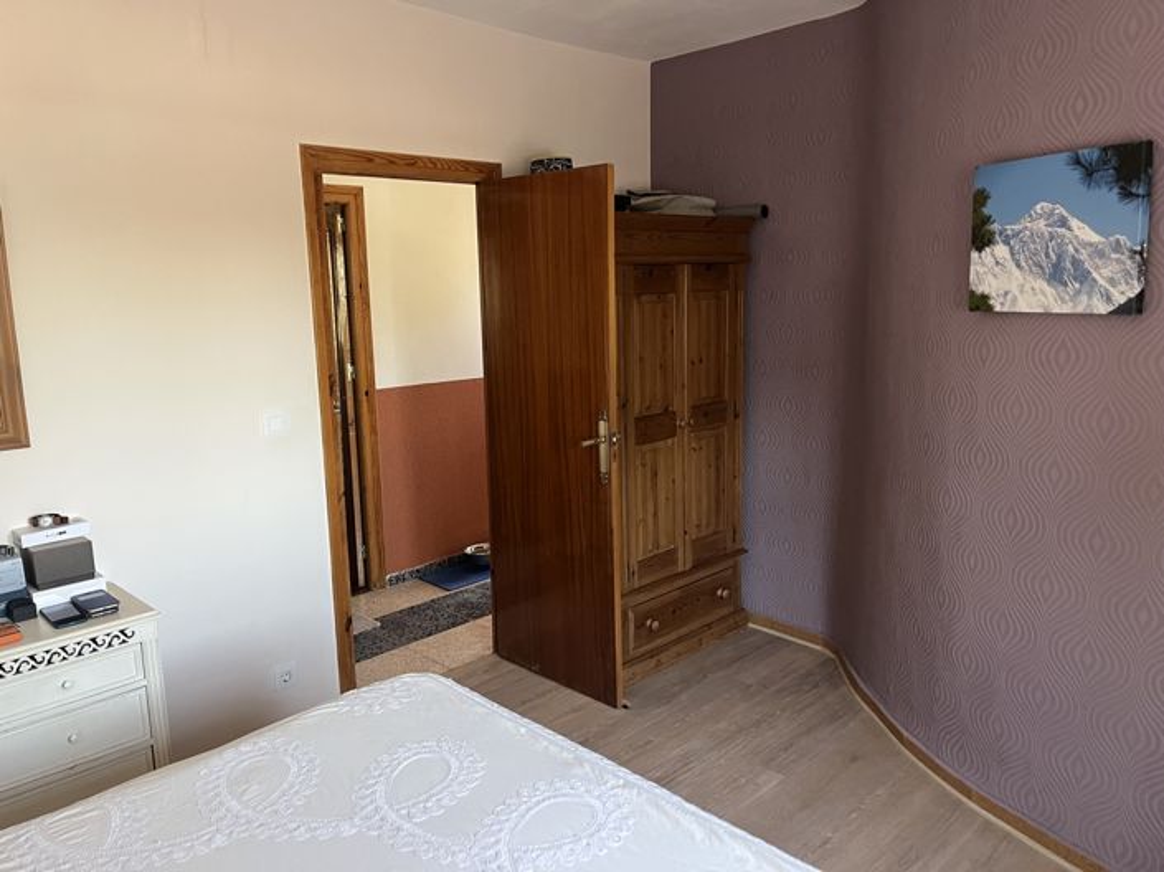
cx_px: 582
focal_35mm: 26
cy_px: 436
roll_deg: +0.7
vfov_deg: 53.0
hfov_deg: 67.3
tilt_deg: -10.0
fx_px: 874
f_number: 1.6
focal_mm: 5.1
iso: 200
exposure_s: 1/60
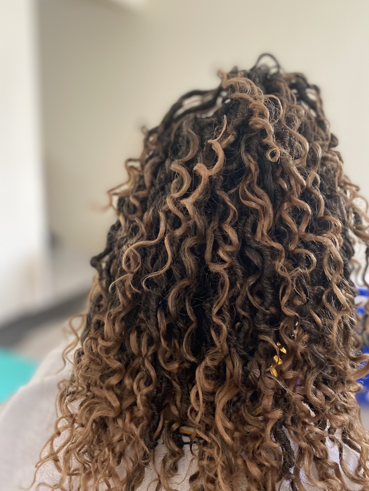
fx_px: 440
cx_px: 199
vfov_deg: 58.3
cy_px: 263
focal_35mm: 31
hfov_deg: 45.4
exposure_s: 1/60
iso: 320
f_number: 1.8
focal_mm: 4.25
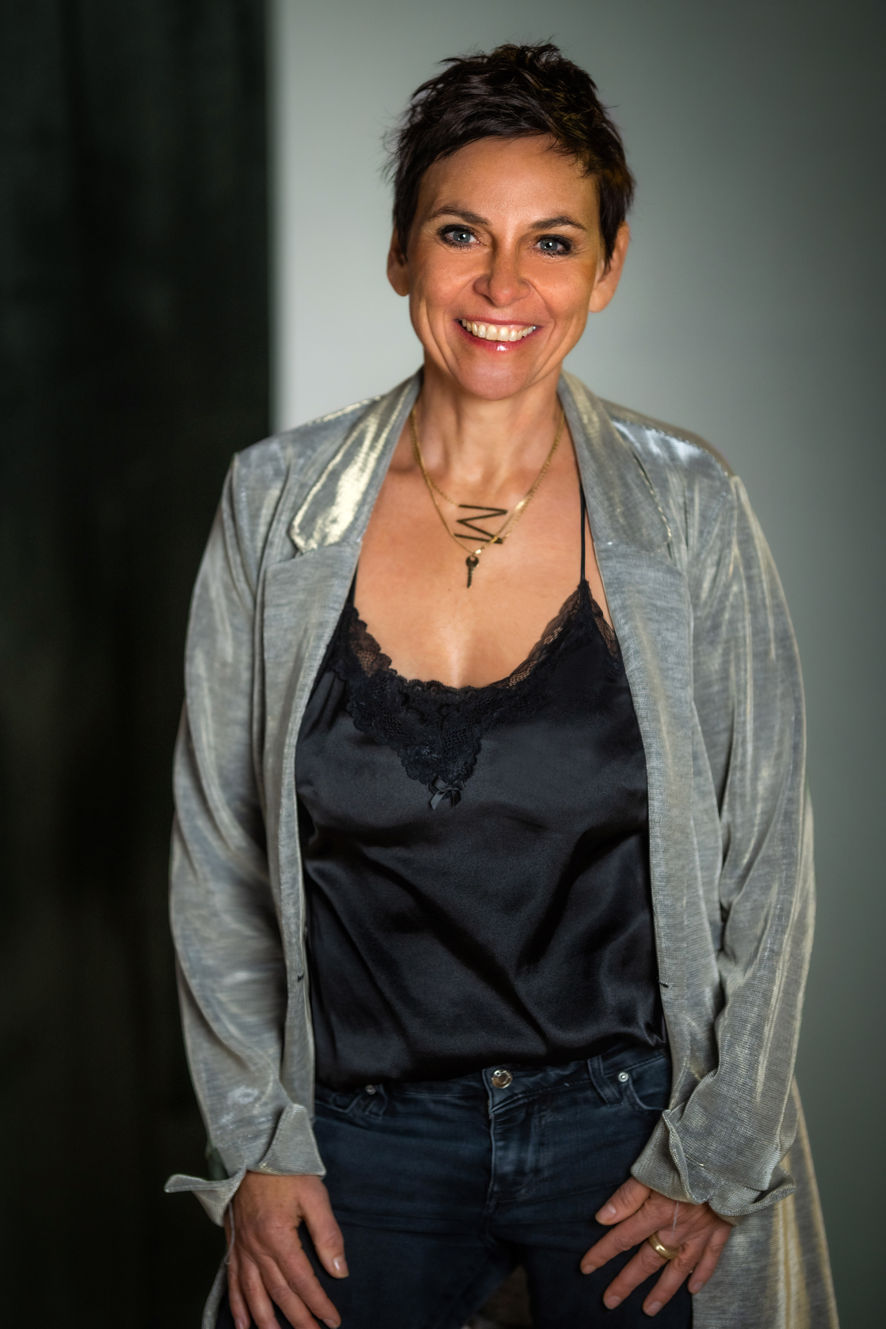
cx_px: 443
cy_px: 664
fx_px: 3876
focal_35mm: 105
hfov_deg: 13.0
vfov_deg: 19.5
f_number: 1.4
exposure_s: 1/125
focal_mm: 105
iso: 320
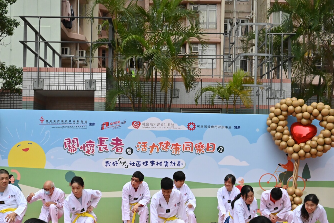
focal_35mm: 56
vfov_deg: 24.1
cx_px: 146
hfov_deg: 35.6
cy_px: 148
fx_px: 520
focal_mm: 39
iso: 4000
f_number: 8
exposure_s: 1/6400
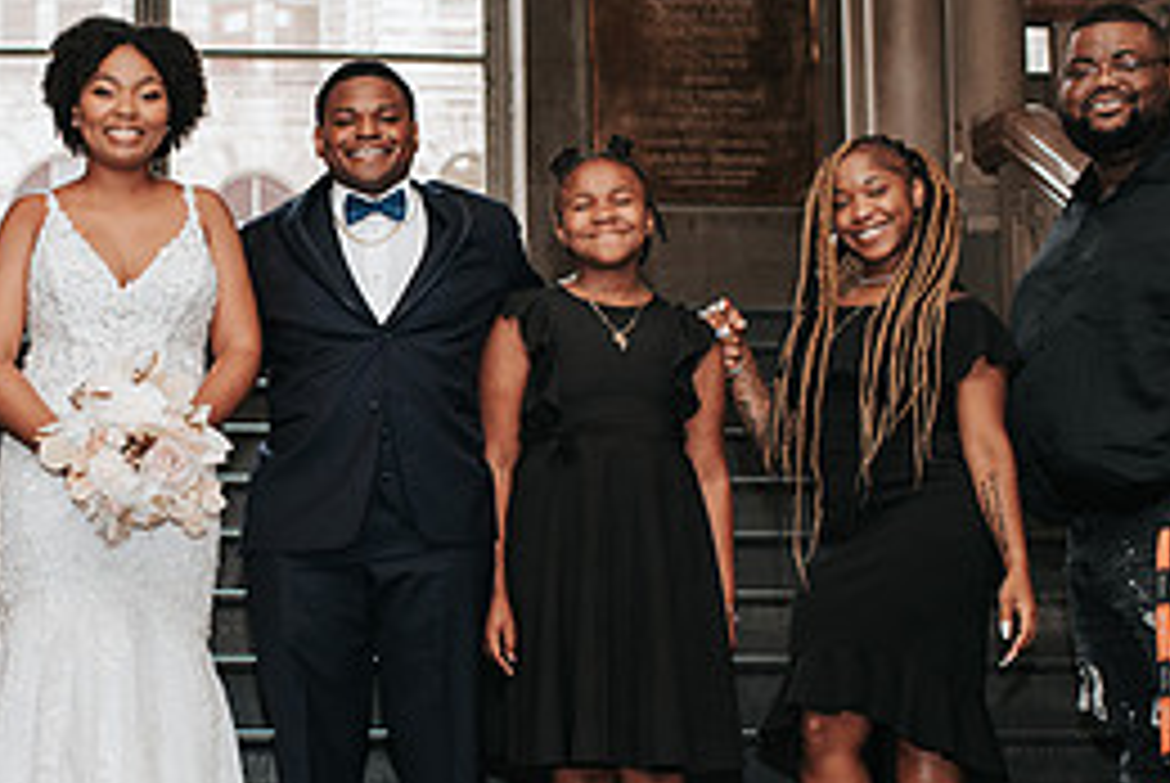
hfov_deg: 22.2
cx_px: 169
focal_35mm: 90
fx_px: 2928
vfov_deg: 15.2
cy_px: 448
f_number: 3.2
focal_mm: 35
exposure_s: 1/125
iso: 1000
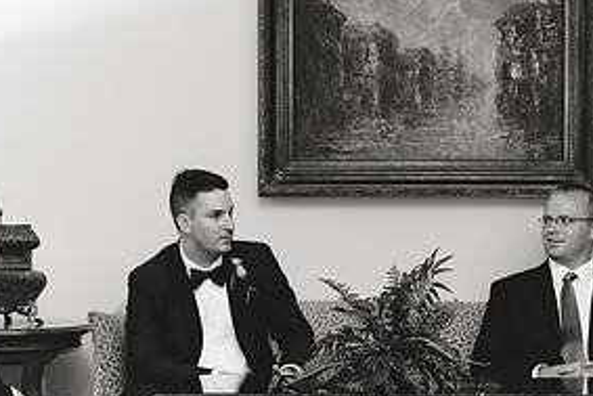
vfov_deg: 7.9
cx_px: 411
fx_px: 2868
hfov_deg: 11.8
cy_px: 286
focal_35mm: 174
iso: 1600
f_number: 2.2
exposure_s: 1/125
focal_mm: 85
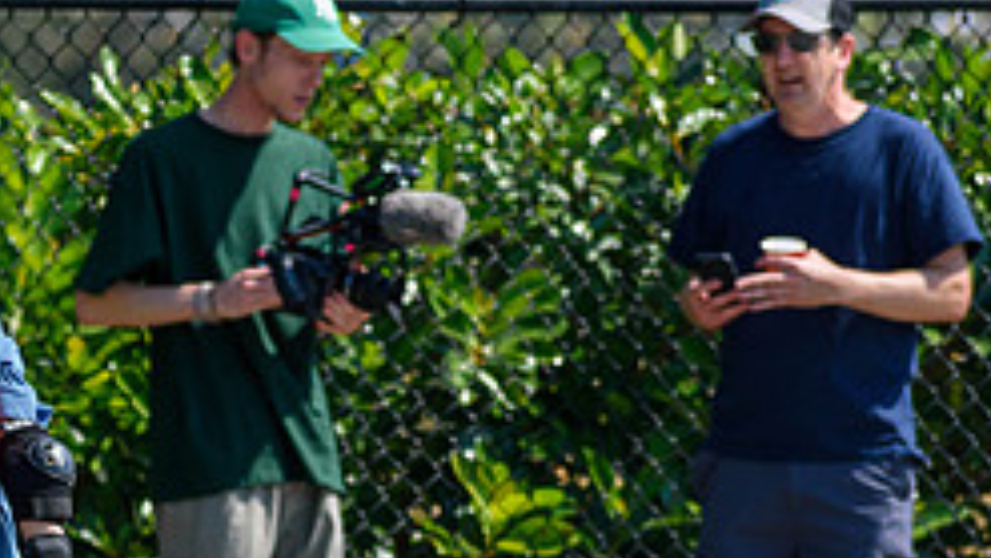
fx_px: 18396
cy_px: 516
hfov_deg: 3.1
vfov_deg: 1.7
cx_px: 88
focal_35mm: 700
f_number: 5.6
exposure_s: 1/2000
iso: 320
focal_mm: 190
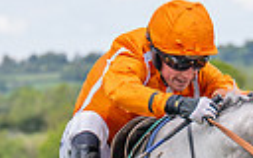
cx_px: 343
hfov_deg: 4.4
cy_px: 222
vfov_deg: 2.7
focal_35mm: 478
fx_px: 3296
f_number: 2.8
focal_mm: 70
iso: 200
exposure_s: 1/1600
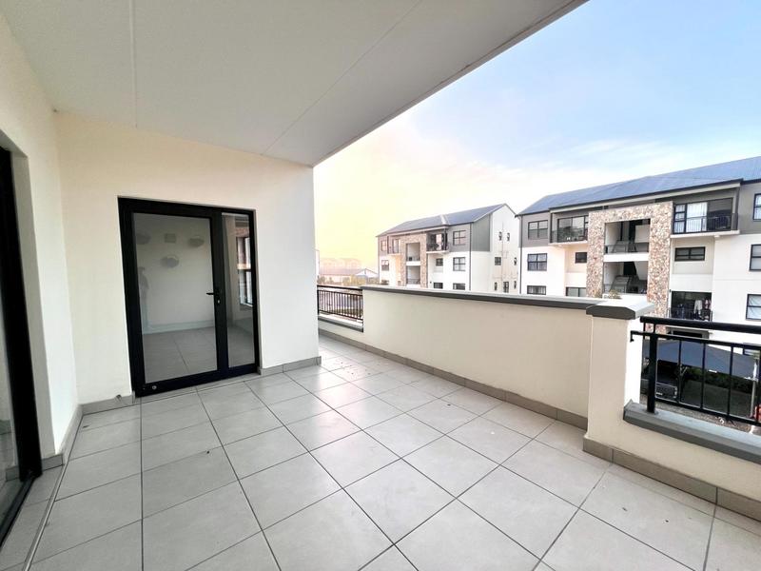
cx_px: 380
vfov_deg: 89.9
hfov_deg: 106.2
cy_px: 286
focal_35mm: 13
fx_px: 286
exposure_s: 1/333
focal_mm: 1.57
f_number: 1.8
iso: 32
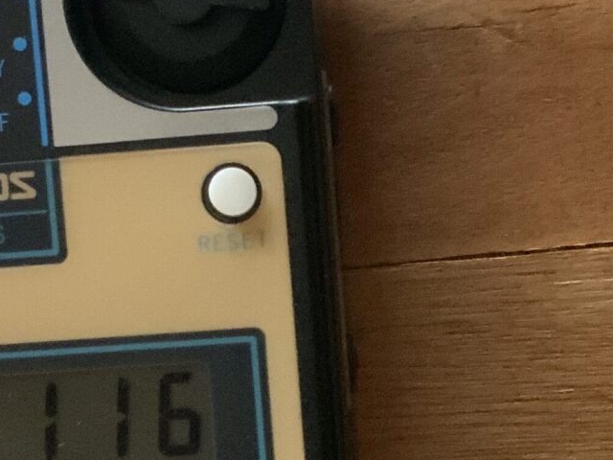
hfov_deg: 17.0
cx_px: 239
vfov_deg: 12.7
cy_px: 360
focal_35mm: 116
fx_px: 2054
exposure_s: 1/31
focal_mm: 3
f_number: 1.8
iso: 320
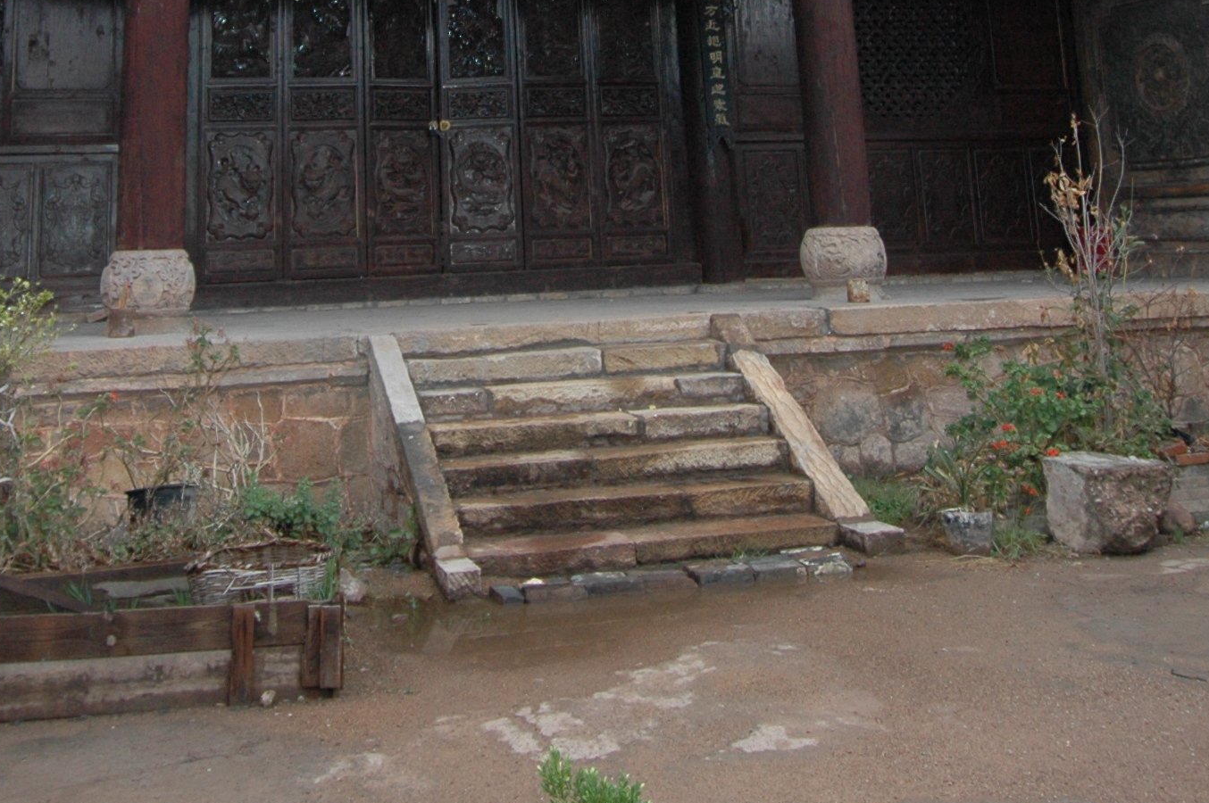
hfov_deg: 48.3
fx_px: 1342
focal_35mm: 40
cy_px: -33
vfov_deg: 30.5
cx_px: 501
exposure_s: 1/500
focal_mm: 12
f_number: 5
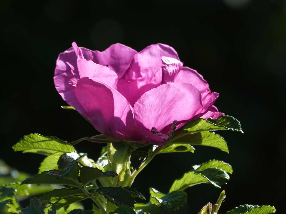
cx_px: 143
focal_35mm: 577
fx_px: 4767
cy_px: 107
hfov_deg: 3.4
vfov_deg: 2.6
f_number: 5.6
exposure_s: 1/320
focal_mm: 103.9
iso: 100
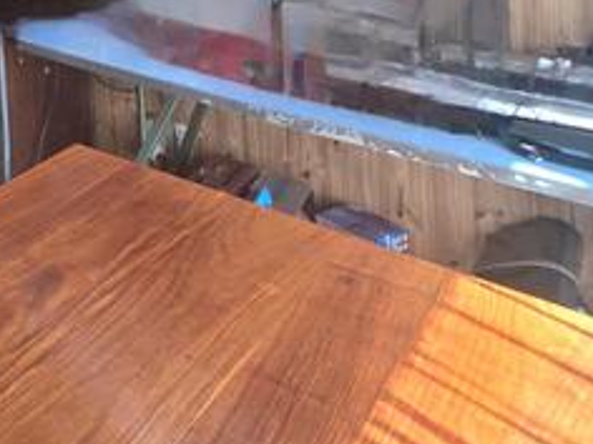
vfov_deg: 25.9
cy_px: -191
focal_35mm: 44
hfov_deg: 33.4
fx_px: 754
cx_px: -148
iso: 80
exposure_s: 1/101
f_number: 1.9
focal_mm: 2.2
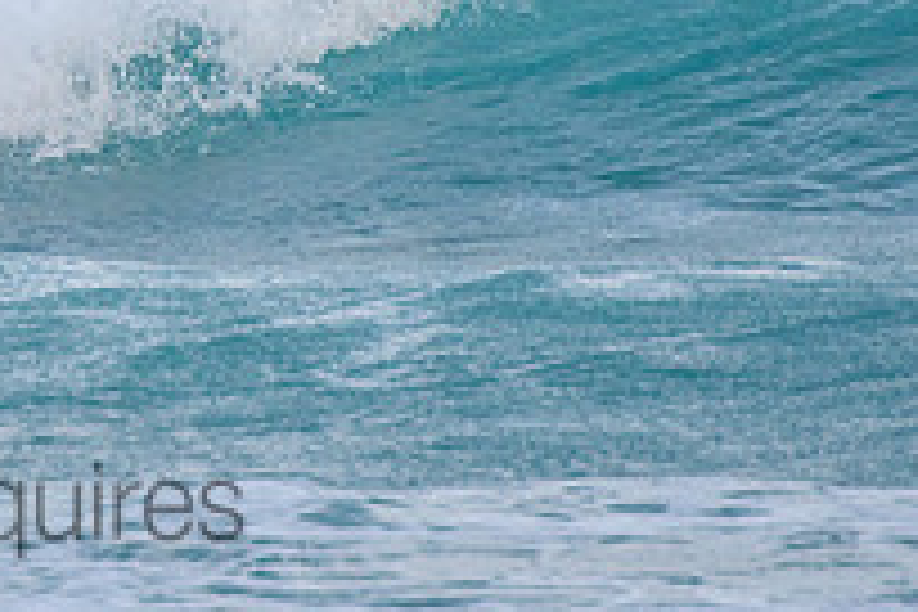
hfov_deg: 1.2
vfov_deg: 0.8
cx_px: -104
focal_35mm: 1747
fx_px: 44545
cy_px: -245
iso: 900
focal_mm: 400
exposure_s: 1/1600
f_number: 5.6
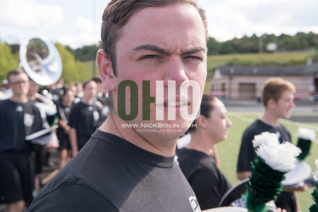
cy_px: 106
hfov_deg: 36.2
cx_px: 159
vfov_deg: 24.6
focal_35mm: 55
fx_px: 486
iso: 400
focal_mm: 55
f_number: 8
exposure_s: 1/640
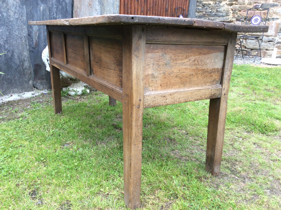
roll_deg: -1.3
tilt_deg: -19.7
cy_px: 105
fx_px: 259
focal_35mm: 32
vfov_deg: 44.1
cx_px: 140
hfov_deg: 56.9
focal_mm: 3.3
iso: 50
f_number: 2.4
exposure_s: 1/100
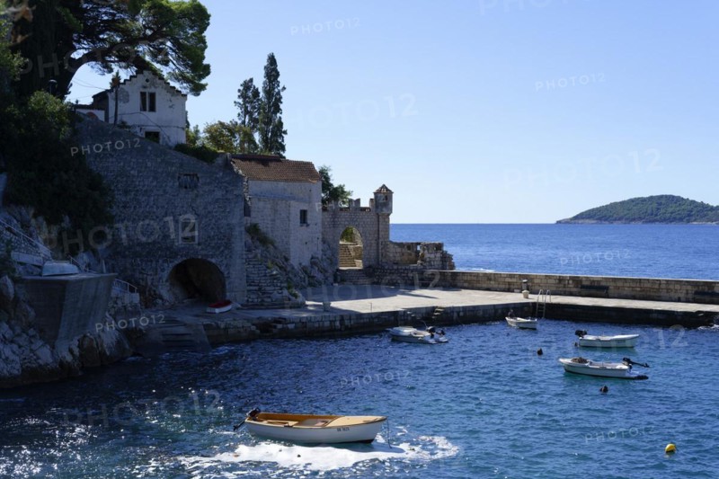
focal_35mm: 47
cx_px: 360
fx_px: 938
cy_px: 240
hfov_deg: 41.9
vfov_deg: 28.6
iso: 160
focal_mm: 47
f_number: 6.3
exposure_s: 1/640
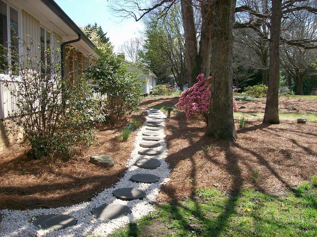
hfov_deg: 51.4
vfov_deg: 39.6
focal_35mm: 36
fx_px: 329
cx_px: 158
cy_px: 118
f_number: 2.7
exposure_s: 1/682
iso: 80
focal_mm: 6
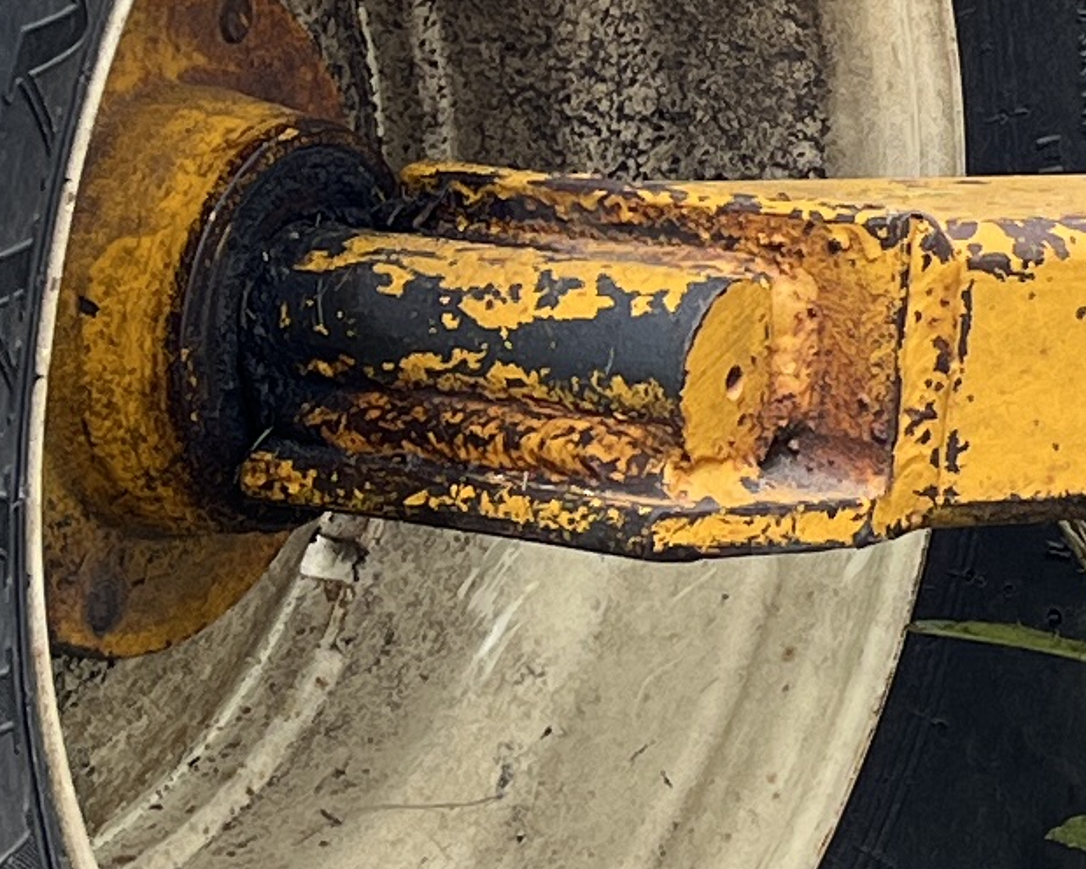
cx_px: 1158
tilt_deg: -9.0
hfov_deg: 11.5
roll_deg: +0.1
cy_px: 84
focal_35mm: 165
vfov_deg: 9.3
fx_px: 5303
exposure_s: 1/301
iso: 50
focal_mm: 5.1
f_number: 1.6
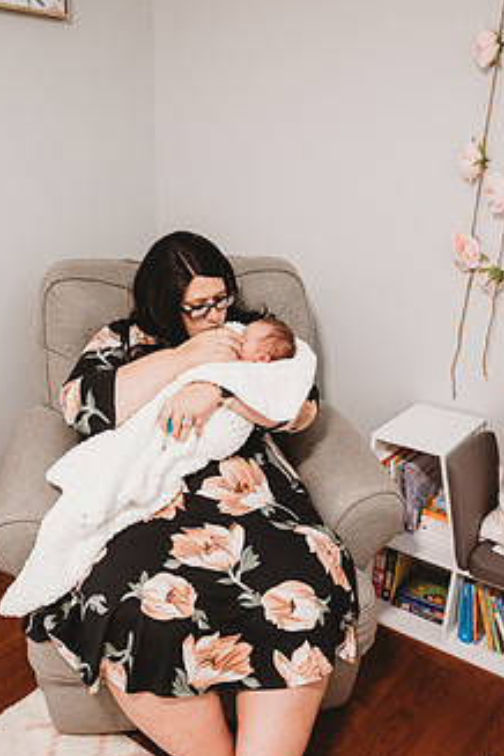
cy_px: 439
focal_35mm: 33
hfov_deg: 39.8
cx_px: 206
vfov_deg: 56.9
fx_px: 693
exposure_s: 1/160
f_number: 2.2
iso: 2500
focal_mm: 24
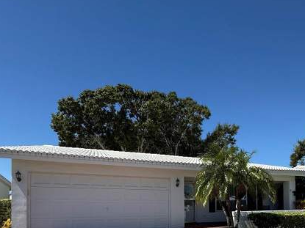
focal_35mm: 27
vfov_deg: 46.6
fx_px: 238
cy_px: 203
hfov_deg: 64.1
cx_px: 195
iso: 50
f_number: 2.2
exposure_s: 1/2165
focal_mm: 2.22
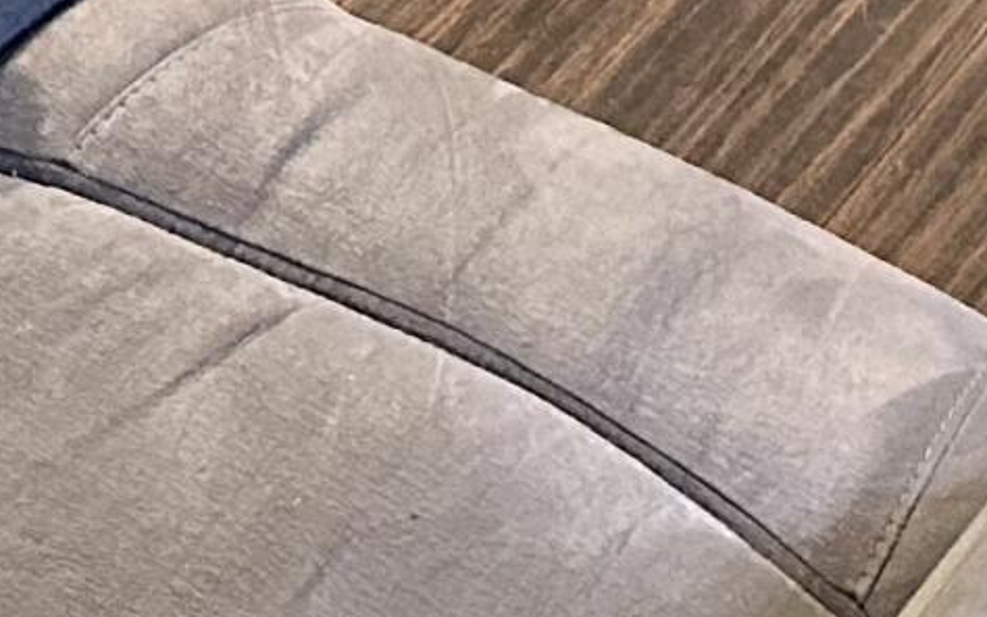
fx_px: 4330
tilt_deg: -20.1
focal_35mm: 161
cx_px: 1176
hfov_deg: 12.7
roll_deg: -5.1
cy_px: -1676
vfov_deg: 6.7
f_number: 1.78
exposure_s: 1/60
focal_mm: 6.86
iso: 640
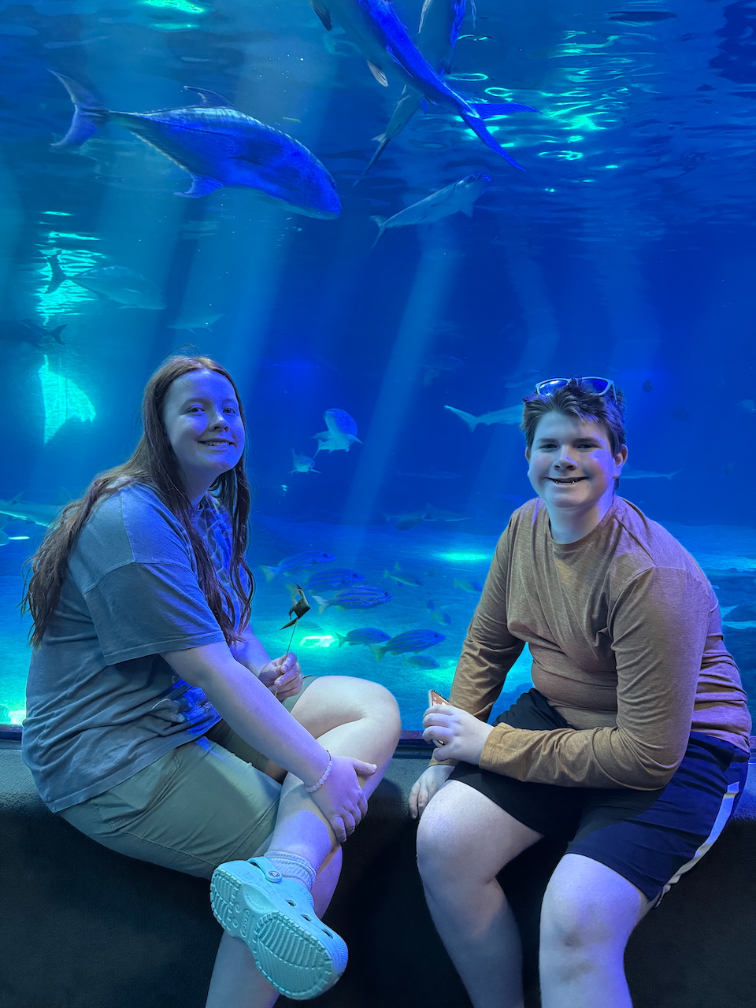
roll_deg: -0.3
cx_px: 378
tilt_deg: -8.9
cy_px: 504
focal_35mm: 24
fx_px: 699
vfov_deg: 71.6
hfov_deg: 56.8
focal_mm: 6.76
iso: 800
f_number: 1.78
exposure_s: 1/60
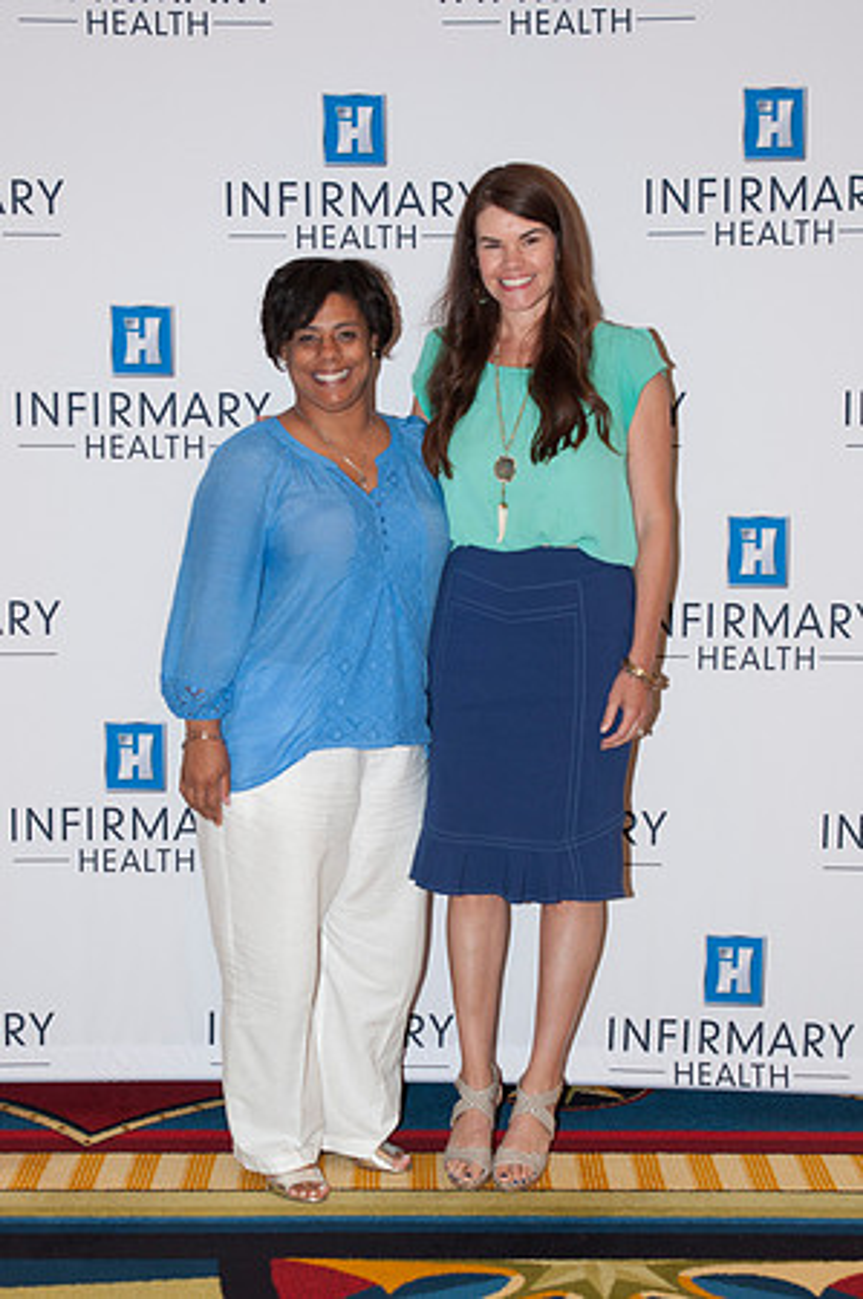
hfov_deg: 22.6
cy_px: 650
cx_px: 432
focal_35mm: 60
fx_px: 2162
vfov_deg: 33.4
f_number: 5.6
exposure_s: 1/60
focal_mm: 40
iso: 400
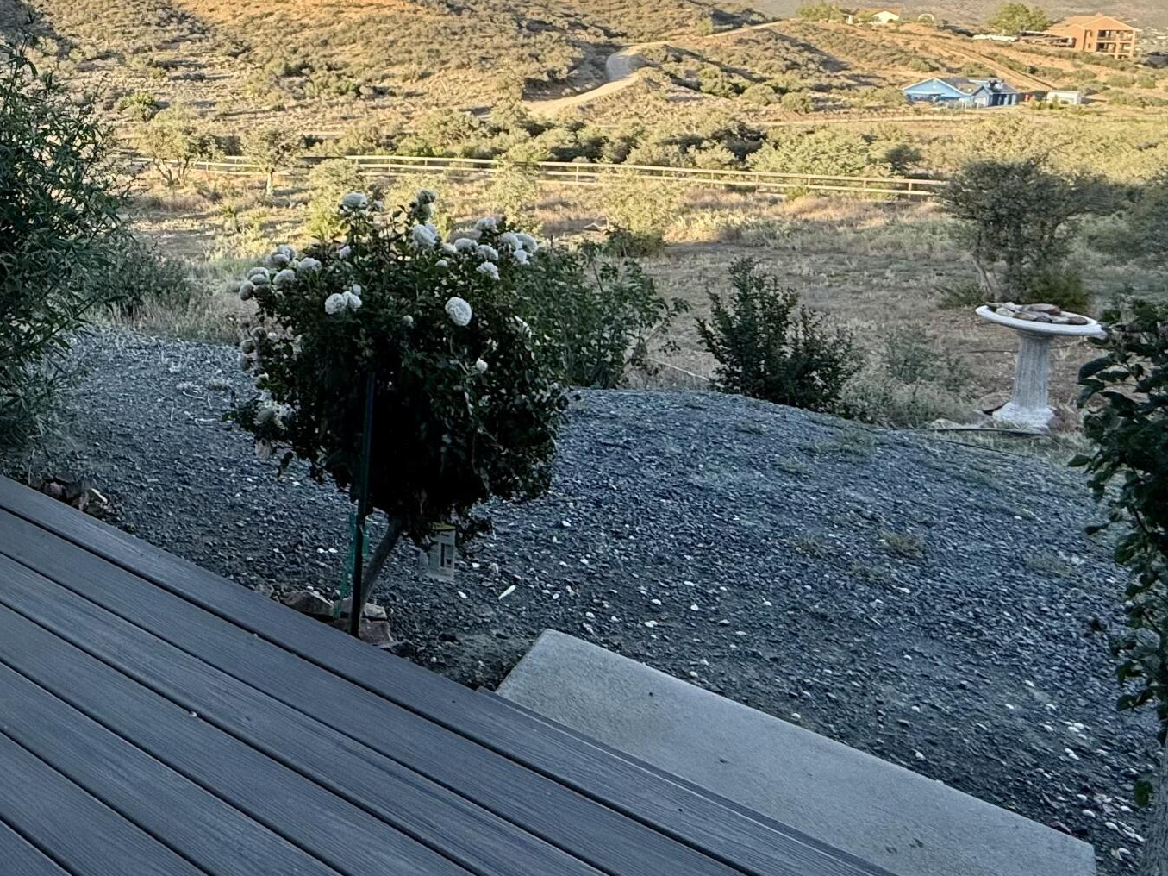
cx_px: 150
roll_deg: -1.5
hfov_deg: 52.4
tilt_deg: -7.6
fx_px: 1046
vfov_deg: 42.9
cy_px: 149
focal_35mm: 31
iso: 50
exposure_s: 1/479
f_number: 2.2
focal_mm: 2.22
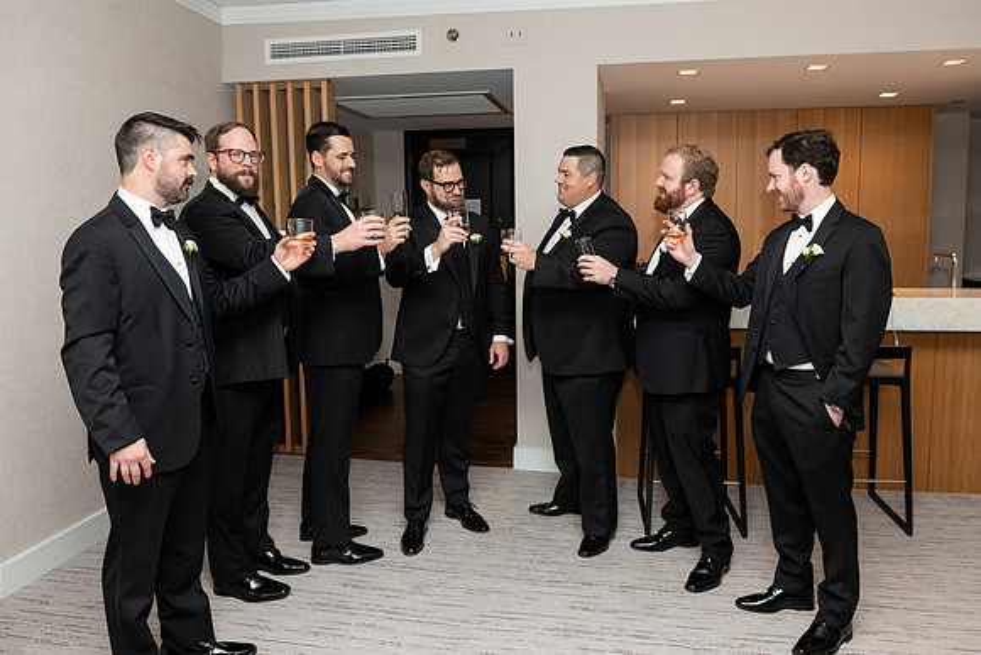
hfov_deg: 69.0
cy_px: 299
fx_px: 713
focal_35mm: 26
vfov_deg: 49.2
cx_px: 506
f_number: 4.5
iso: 1250
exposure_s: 1/200
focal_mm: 24
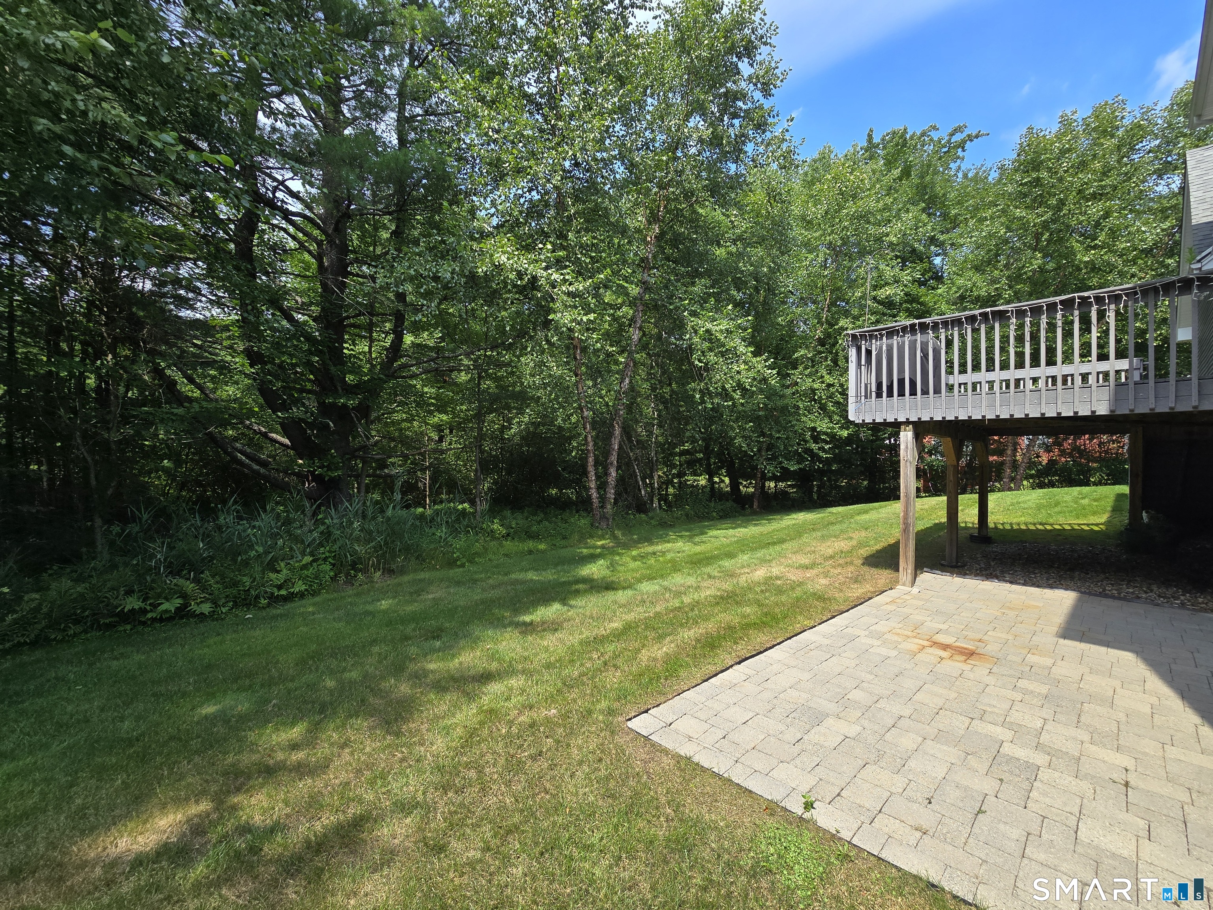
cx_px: 606
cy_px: 455
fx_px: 456
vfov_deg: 89.9
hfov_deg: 106.2
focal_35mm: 13
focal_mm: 2.2
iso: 50
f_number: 2.2
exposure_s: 1/986
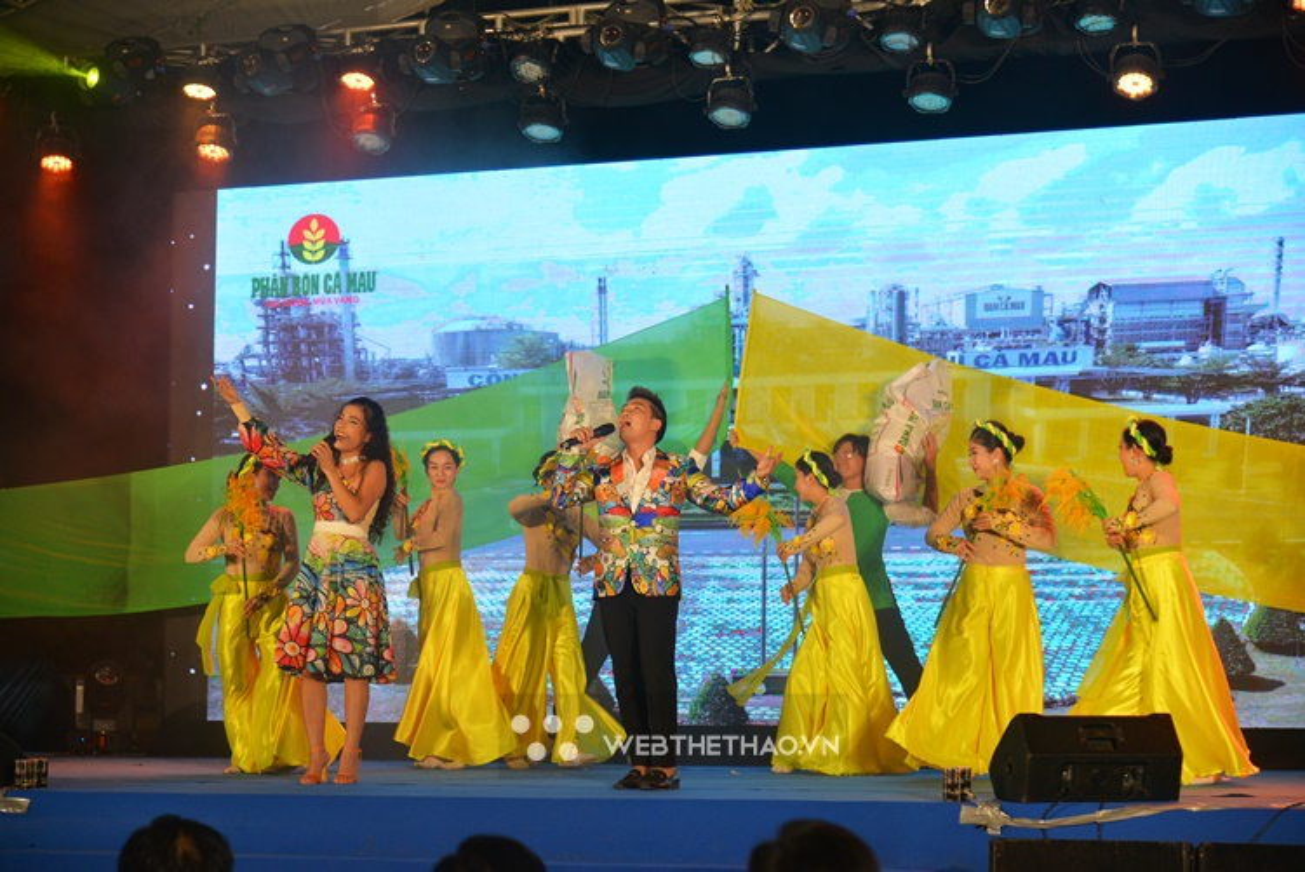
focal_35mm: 70
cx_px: 652
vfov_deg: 19.5
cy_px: 436
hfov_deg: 28.8
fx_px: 2539
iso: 800
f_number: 4
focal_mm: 70
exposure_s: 1/320
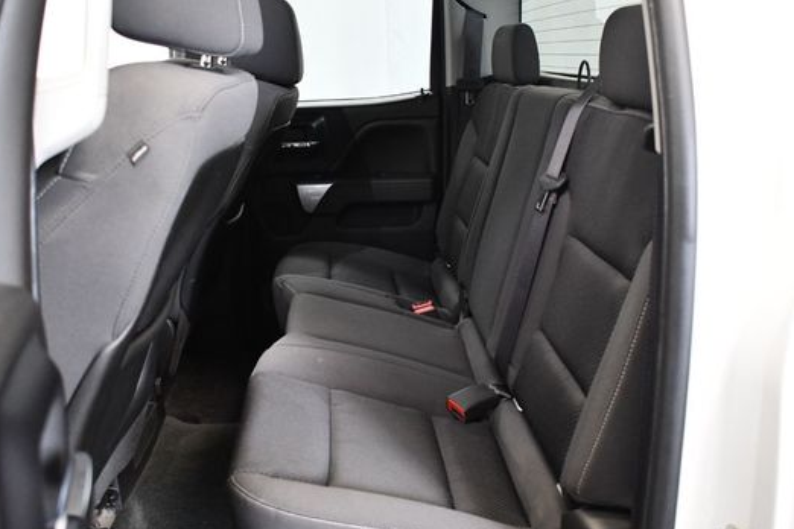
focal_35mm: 38
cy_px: 249
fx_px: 838
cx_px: 373
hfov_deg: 50.7
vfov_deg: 35.0
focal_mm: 21
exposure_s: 1/60
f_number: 3.8
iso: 3600
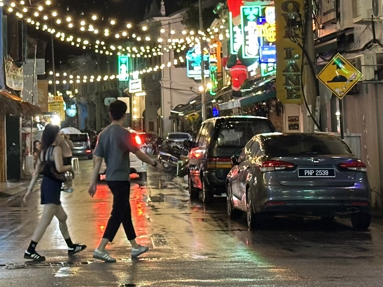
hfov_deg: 39.7
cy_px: 144
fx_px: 531
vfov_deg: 30.3
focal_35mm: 48
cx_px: 192
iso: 200
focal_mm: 6.86
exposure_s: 1/50
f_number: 1.78
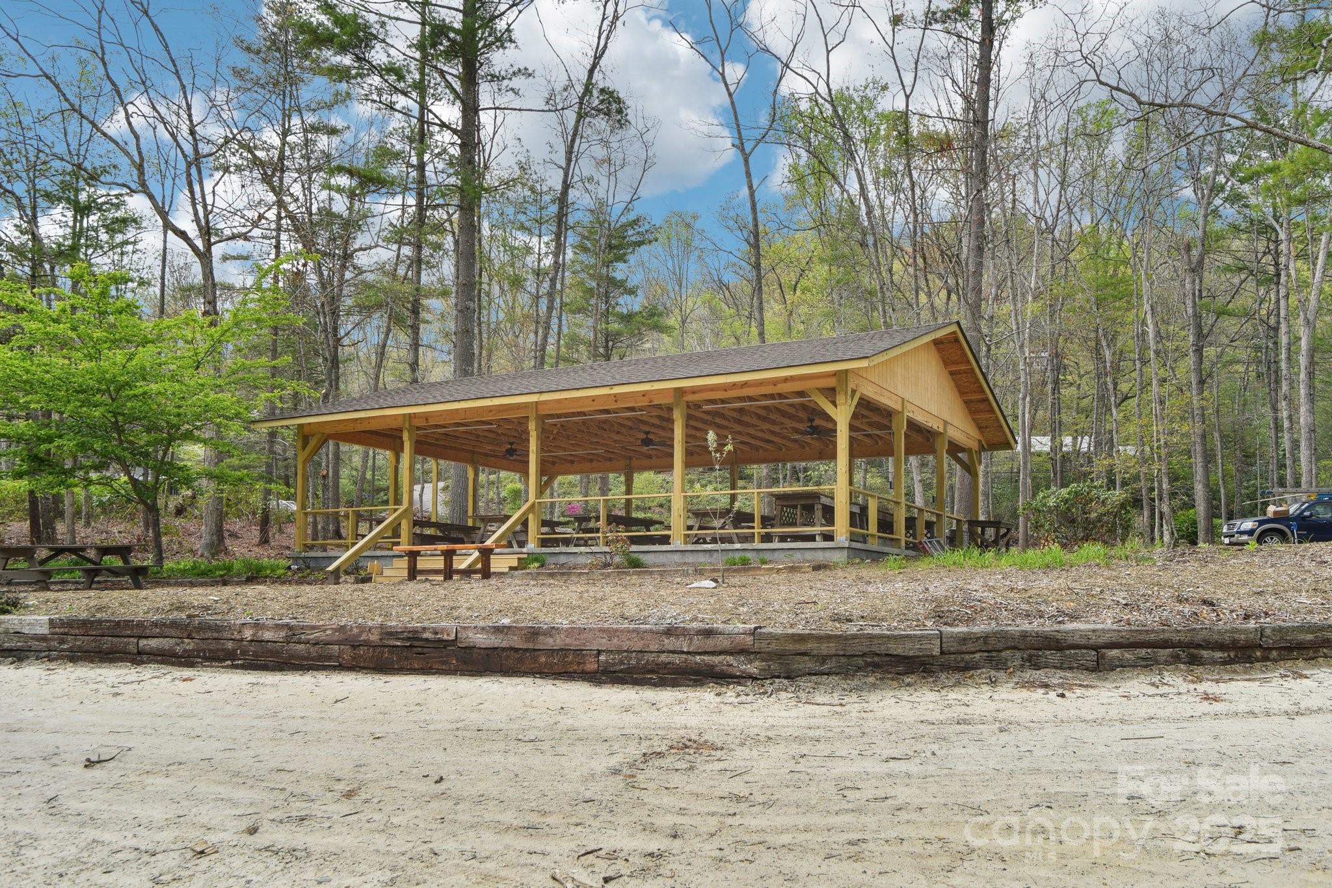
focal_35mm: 30
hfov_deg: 61.9
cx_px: 666
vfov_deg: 43.6
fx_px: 1110
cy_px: 444
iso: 100
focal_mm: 30
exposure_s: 1/125
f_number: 11
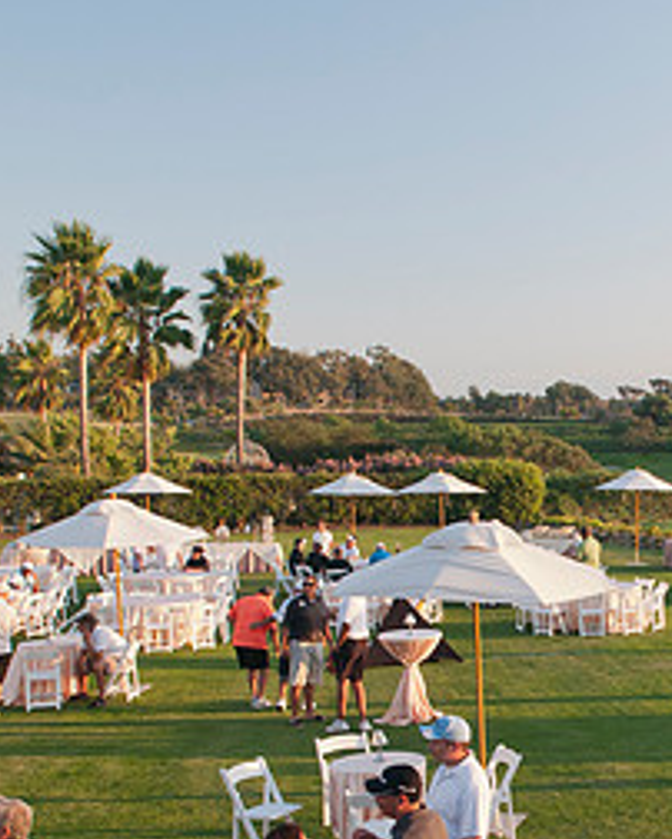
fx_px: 1366
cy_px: 611
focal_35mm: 55
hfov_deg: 26.8
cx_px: 589
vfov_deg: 33.6
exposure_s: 1/80
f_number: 7.1
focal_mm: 17
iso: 360
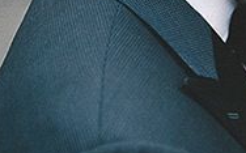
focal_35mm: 114
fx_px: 763
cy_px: 98
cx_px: 385
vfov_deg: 11.4
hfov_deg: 16.4
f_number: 1.4
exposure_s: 1/640
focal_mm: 35
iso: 2500
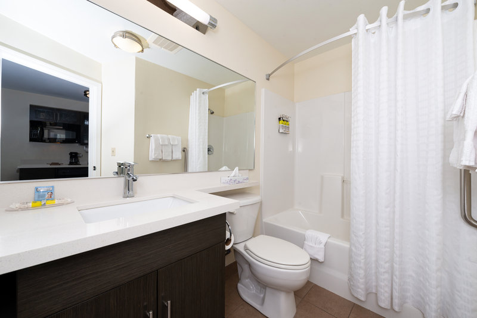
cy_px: 159
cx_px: 238
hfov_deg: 104.2
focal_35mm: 14
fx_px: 186
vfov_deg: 81.3
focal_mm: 14
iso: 640
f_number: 11
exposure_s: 1/40
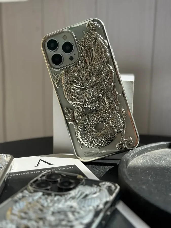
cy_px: 114
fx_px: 316
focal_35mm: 48
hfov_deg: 30.3
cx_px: 86
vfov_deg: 39.7
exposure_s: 1/621
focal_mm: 6.76
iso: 64
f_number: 1.78
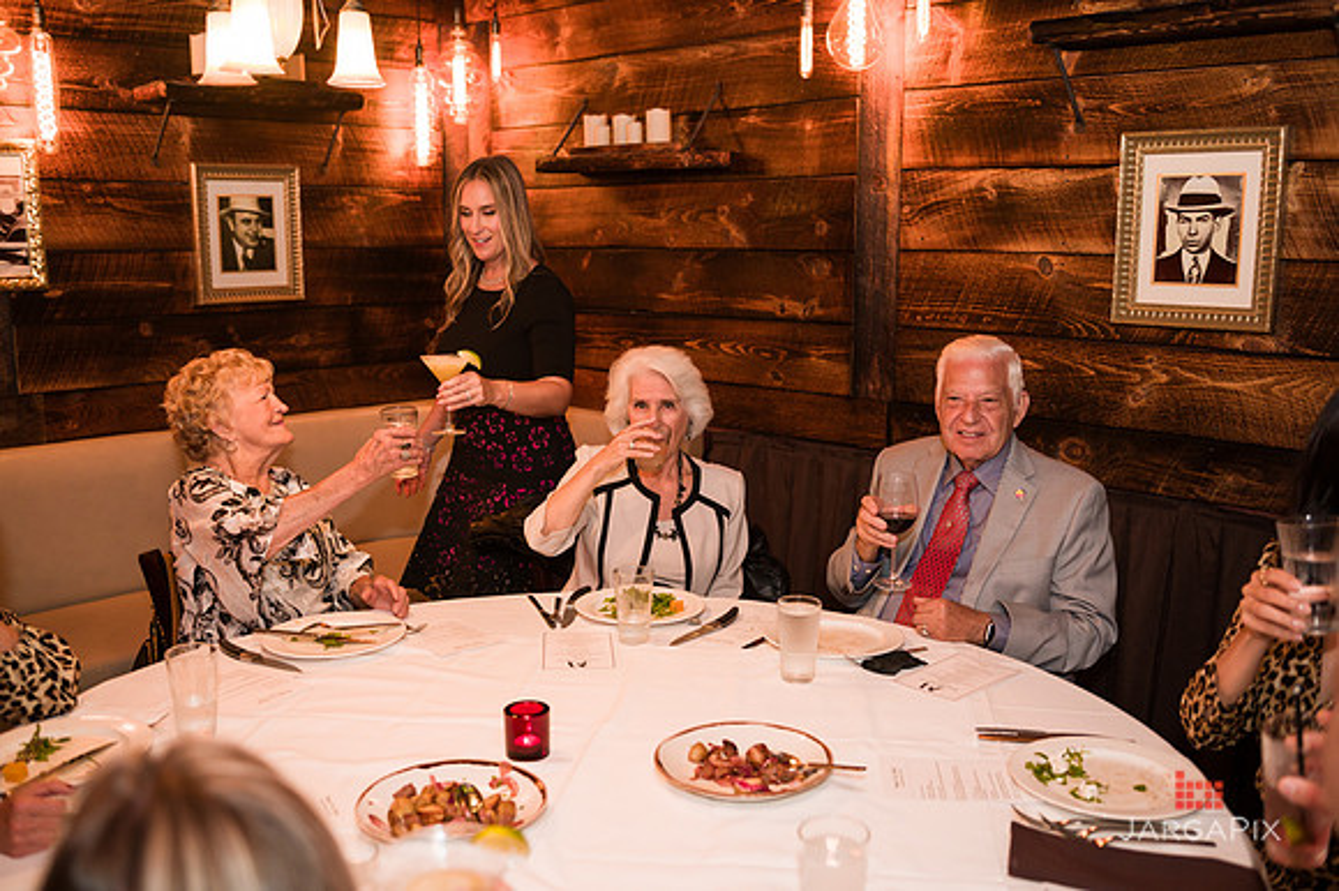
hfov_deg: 55.6
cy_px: 446
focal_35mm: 34
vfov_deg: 38.6
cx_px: 671
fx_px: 1271
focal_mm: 34
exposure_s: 1/200
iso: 1250
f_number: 4
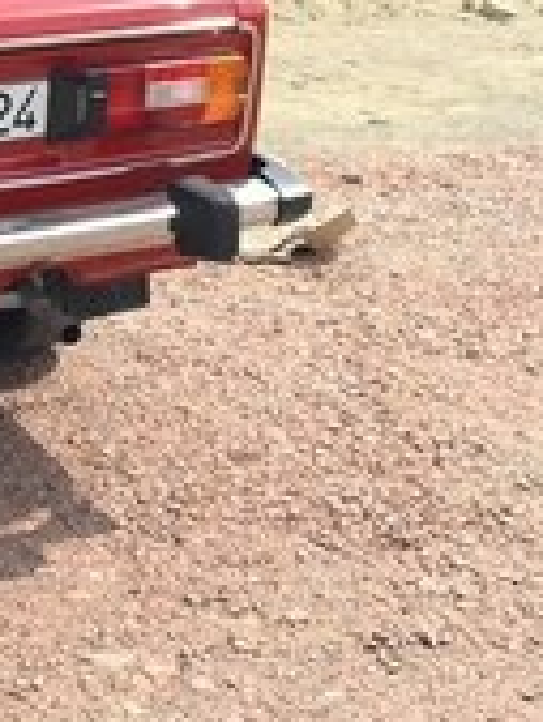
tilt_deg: -4.1
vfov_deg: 21.9
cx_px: -188
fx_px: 1776
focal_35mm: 85
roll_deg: +1.9
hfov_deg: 16.3
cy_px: -51
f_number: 2.2
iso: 25
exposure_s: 1/615
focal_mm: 4.15
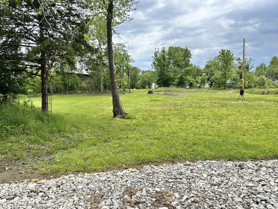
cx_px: 139
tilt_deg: -0.7
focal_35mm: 24
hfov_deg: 71.6
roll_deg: -0.5
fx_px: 193
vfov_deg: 56.8
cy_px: 104
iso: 80
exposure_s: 1/3597
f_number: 1.78
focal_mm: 6.86
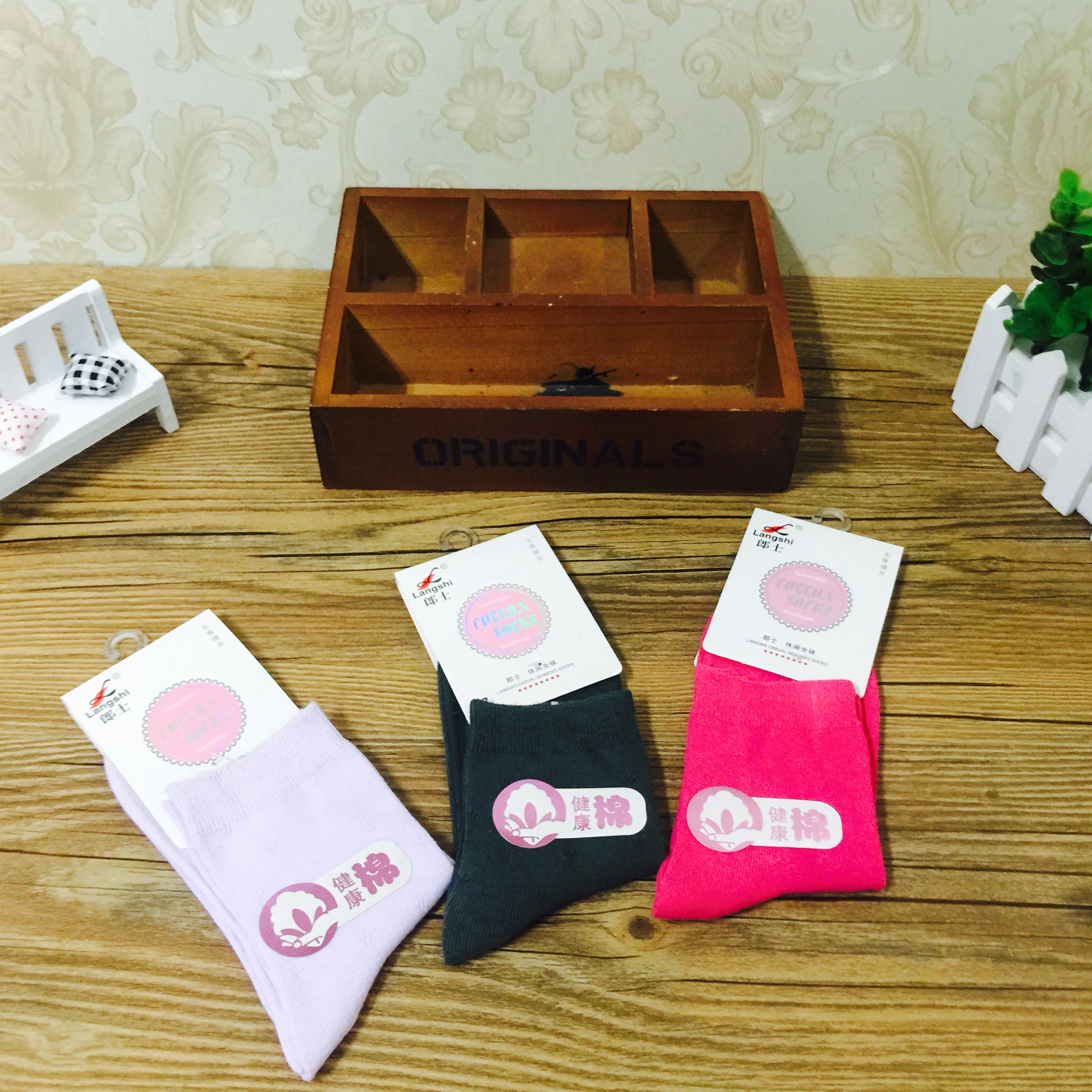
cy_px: 559
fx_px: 1249
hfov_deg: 47.2
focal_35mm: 35
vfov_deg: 47.2
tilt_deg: -48.9
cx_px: 541
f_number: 2.2
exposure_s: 1/17
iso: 100
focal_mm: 4.15
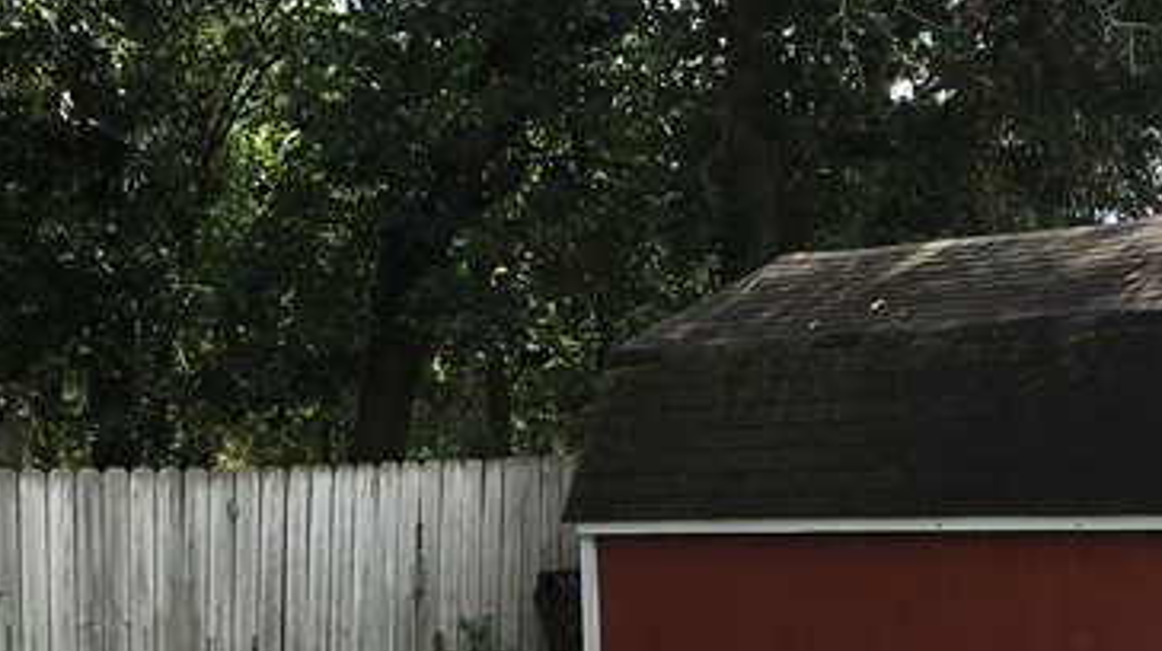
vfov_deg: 13.2
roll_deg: -0.4
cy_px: 753
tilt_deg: -5.1
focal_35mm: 89
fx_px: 2740
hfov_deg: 23.8
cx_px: 814
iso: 25
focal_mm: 4.15
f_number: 2.2
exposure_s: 1/732
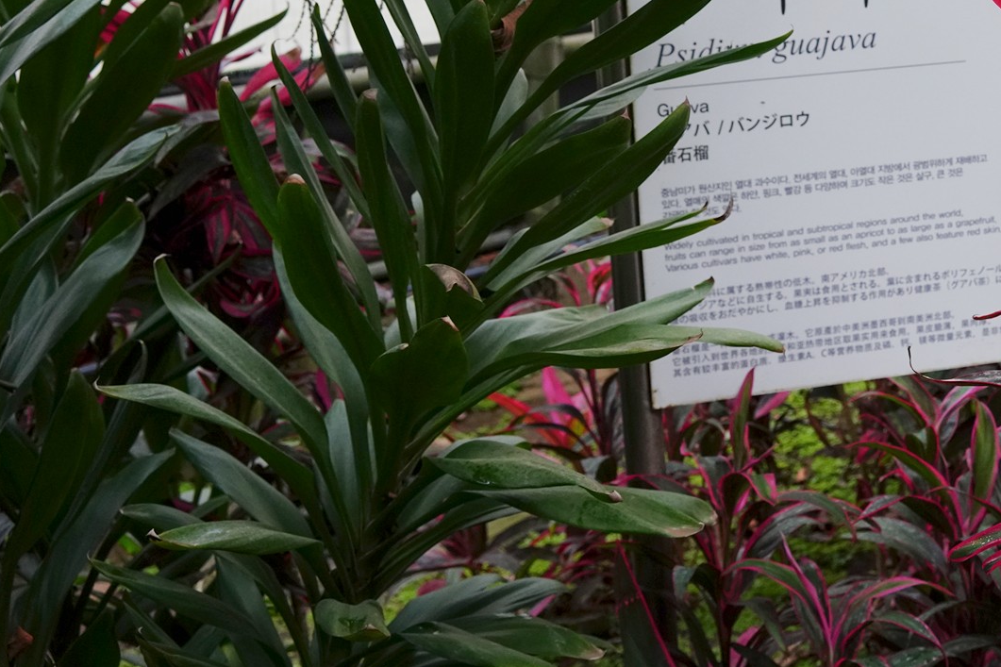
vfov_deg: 20.3
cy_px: 115
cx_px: 910
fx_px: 1835
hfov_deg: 29.2
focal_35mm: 66
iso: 2000
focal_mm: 35
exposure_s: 1/100
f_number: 7.1
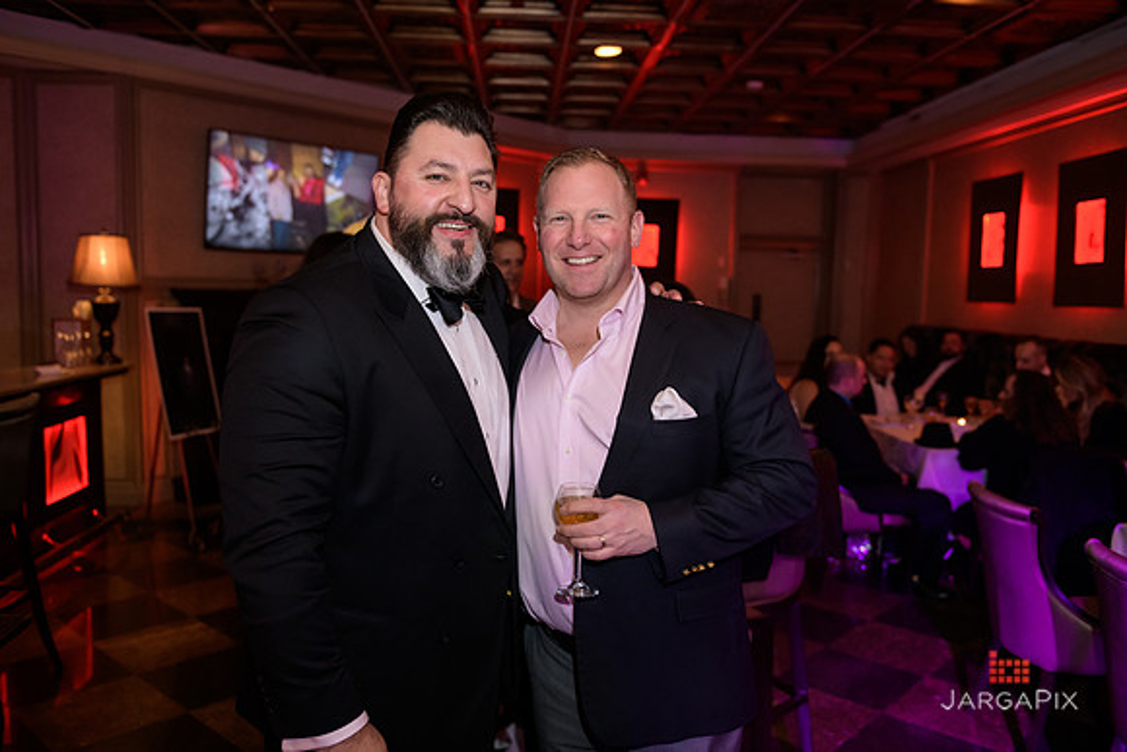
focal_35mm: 31
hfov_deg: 60.3
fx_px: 971
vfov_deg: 42.3
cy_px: 376
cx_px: 564
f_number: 3.2
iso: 1600
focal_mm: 31
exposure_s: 1/125
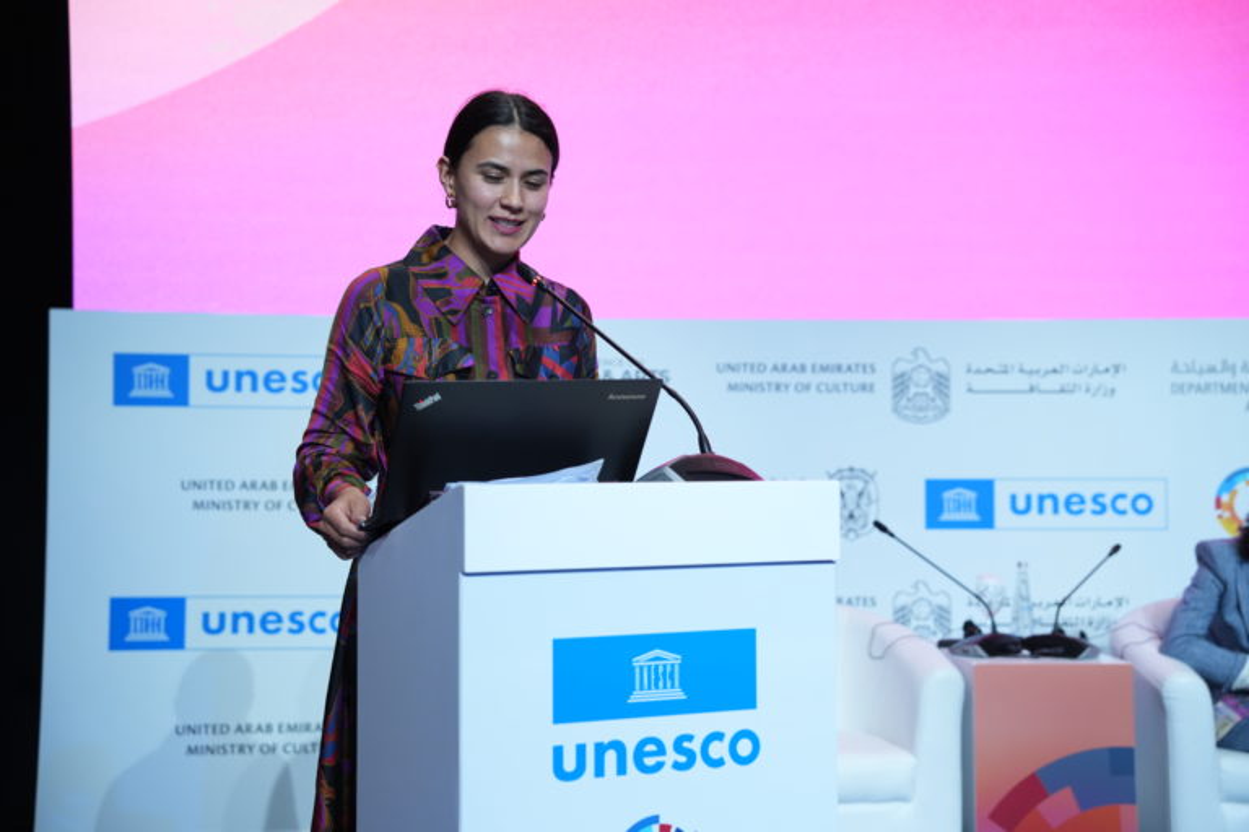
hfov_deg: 40.0
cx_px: 624
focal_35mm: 50
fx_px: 1717
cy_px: 416
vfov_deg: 27.3
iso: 1250
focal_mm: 49.5
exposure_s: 1/160
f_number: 3.5
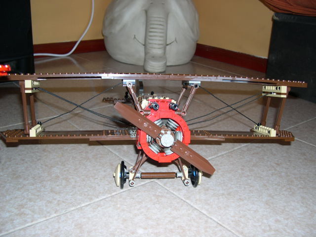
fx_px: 347
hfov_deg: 49.0
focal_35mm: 38
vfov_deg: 37.7
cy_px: 118
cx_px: 158
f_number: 2.8
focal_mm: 8
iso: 100
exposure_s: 1/60
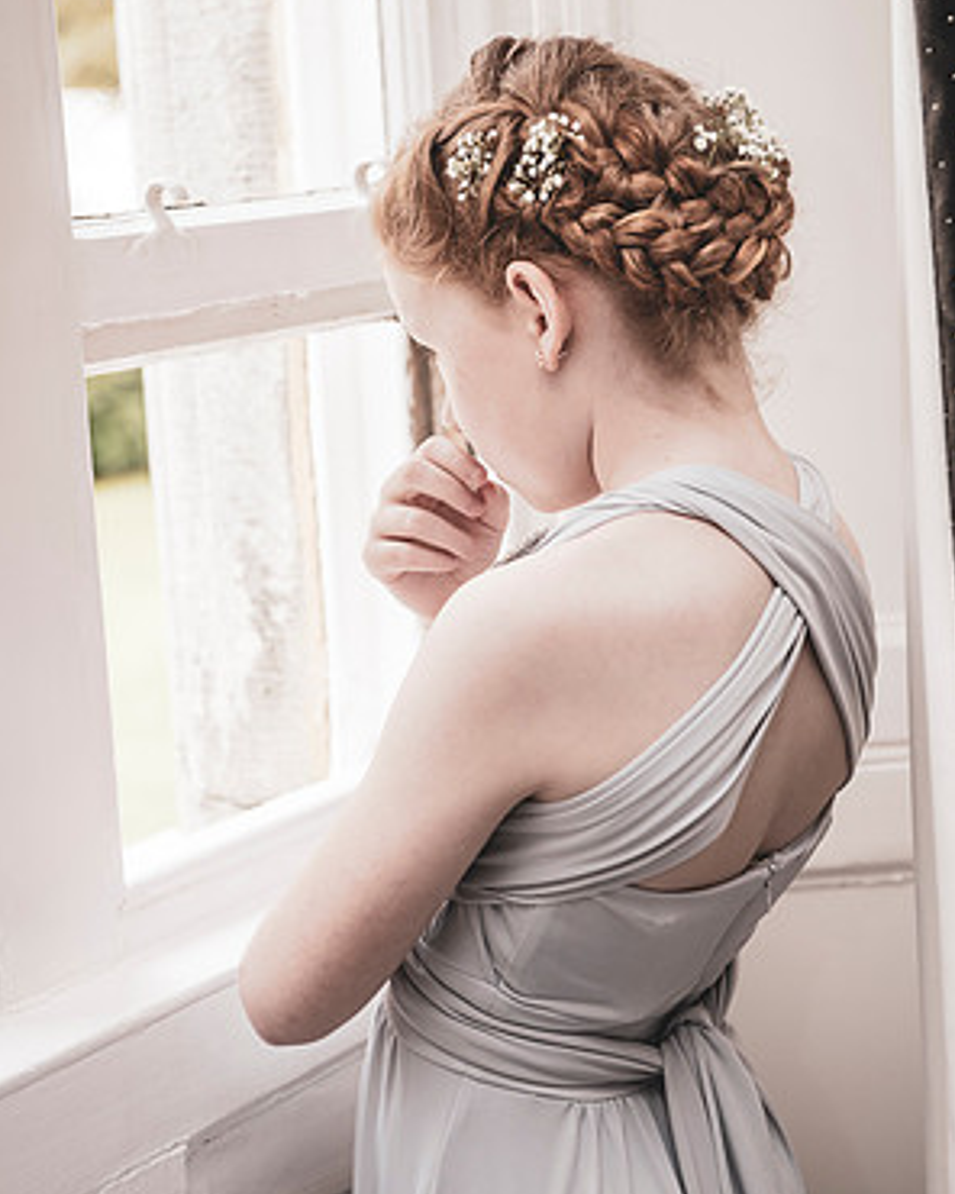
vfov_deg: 23.8
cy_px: 603
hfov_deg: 19.2
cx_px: 478
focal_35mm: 80
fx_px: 2826
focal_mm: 70
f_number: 4.5
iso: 400
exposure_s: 1/200
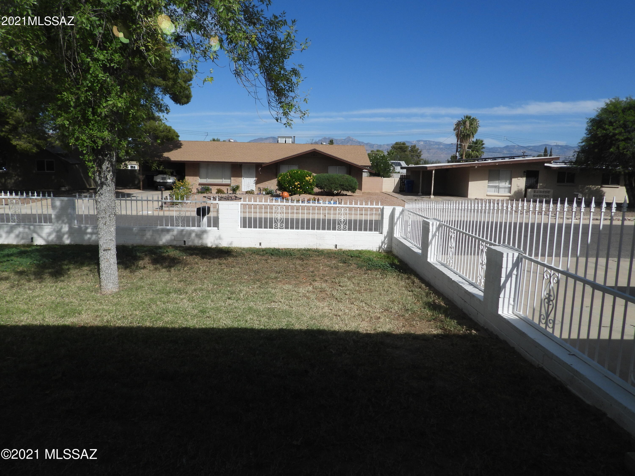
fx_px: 440
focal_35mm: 24
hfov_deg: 71.6
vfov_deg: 56.8
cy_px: 238
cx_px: 318
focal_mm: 4.3
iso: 100
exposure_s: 1/1600
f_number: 2.8
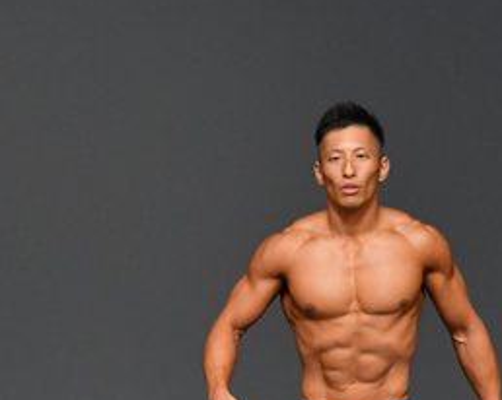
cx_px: 334
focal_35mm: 803
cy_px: 460
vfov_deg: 1.9
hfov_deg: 2.4
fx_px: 11921
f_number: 5.6
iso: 2500
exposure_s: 1/400
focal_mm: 190
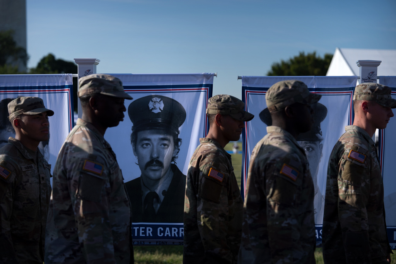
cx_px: 198
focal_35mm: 70
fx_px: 770
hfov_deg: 28.9
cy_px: 132
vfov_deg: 19.4
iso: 200
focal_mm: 70
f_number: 2.8
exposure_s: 1/4000
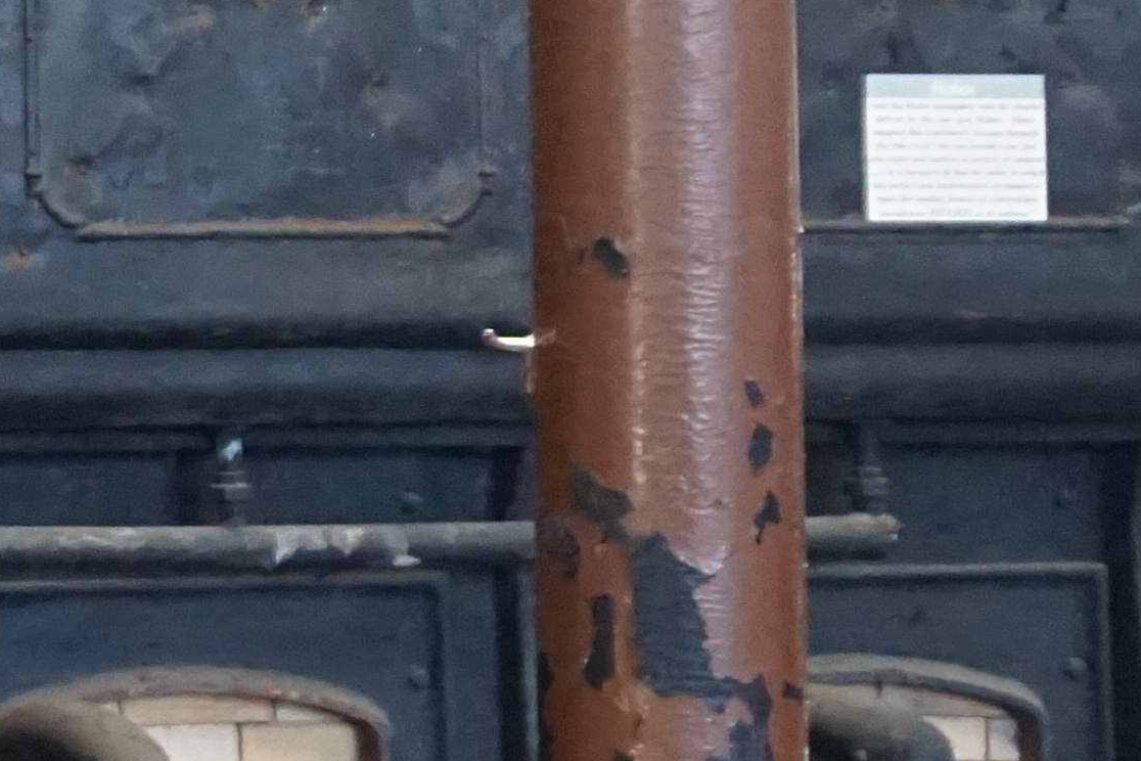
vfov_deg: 10.6
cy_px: 66
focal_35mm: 129
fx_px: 4088
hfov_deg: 13.2
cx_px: -1297
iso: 3200
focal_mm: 16
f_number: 3.5
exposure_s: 1/160
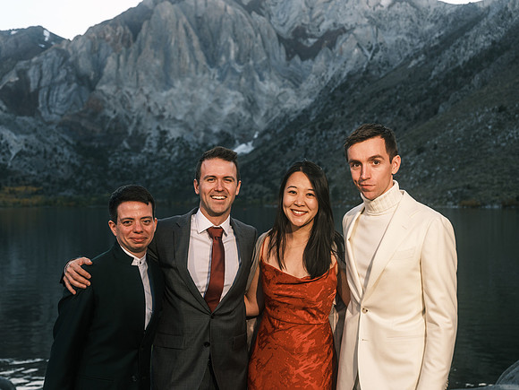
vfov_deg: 31.2
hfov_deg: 40.9
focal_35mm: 46
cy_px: 212
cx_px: 260
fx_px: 696
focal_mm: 52.7
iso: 400
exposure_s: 1/125
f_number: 5
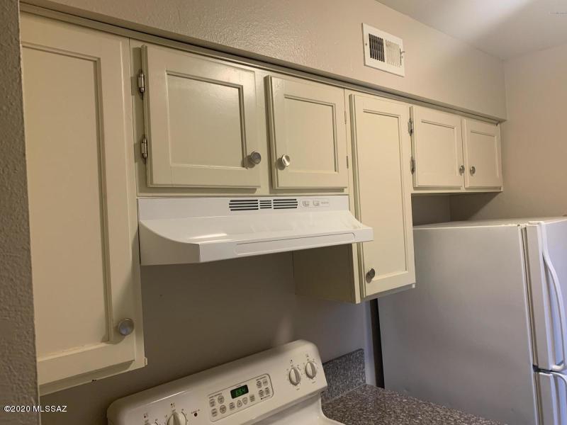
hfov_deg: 67.3
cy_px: 212
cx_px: 284
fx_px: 426
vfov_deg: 53.1
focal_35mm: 26
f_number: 1.8
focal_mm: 4.25
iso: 125
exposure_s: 1/60
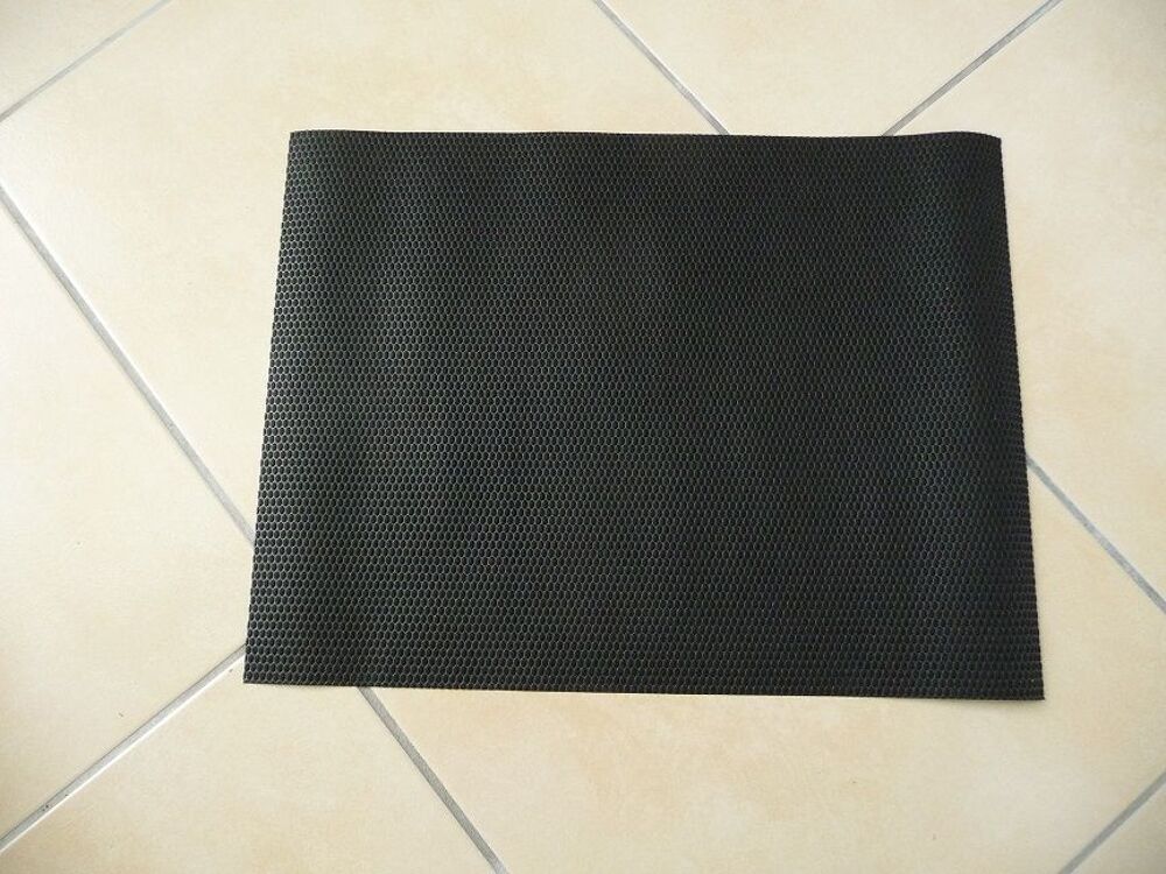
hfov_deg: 63.4
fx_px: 943
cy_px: 437
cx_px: 583
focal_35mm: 28
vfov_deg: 49.7
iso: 400
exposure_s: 1/100
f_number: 3.3
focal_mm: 4.7
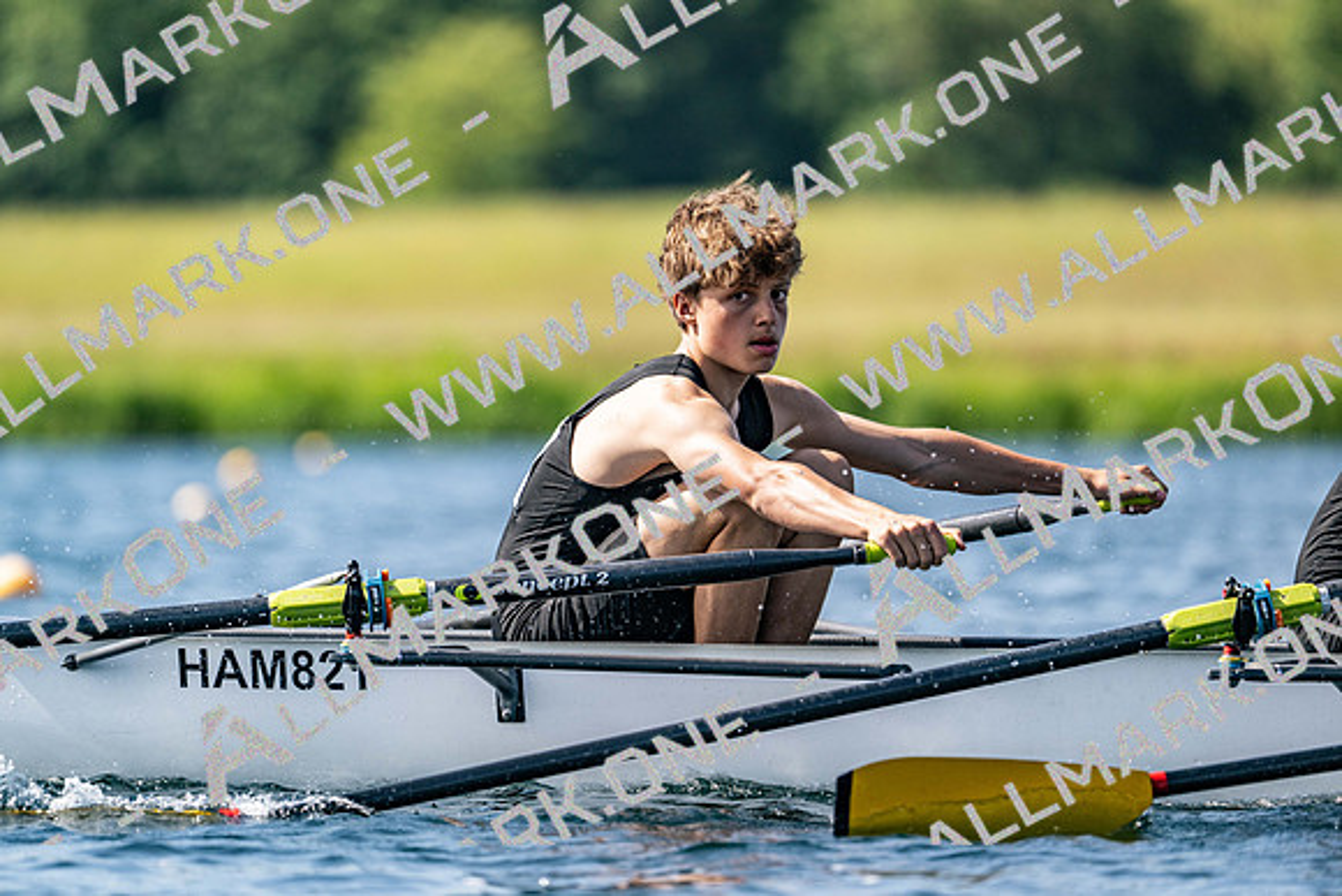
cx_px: 671
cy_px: 448
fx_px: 14914
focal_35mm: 400
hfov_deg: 5.2
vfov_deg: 3.4
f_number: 4.5
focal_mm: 400
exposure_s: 1/2500
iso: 320
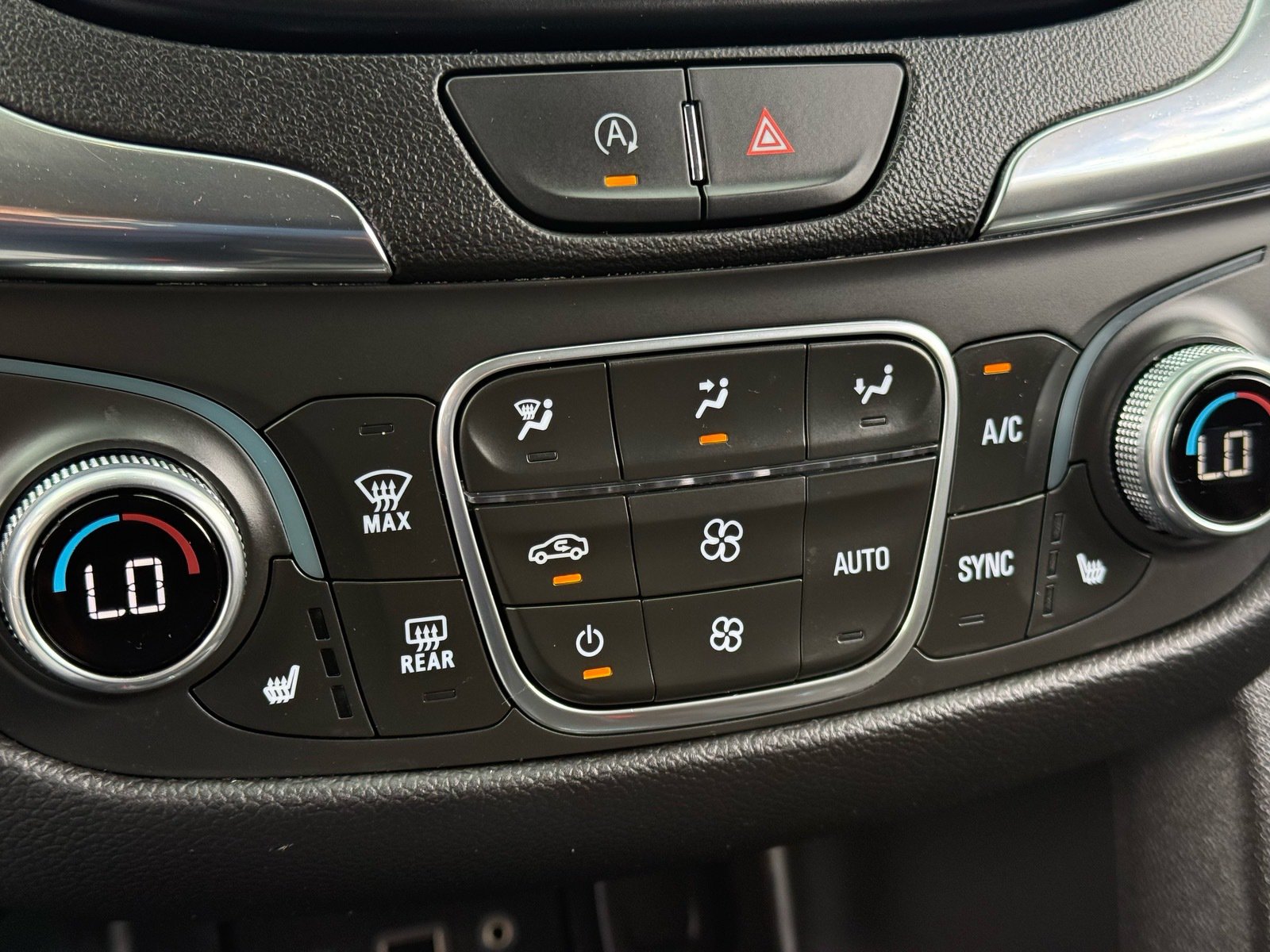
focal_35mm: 48
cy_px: 476
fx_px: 1761
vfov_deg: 30.3
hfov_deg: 39.7
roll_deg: -2.2
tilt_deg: -20.8
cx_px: 635
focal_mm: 6.76
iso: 200
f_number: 1.78
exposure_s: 1/166
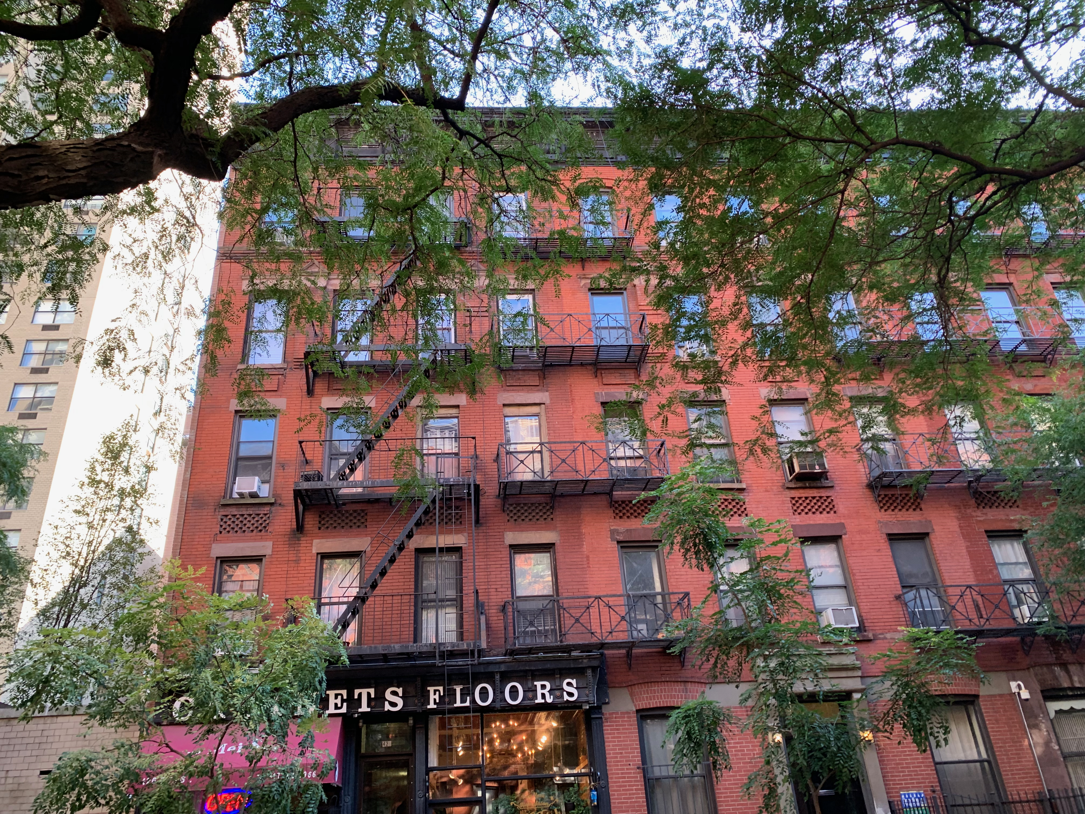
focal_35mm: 26
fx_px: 815
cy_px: 407
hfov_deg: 67.3
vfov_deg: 53.1
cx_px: 542
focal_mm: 4.25
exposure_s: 1/121
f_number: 1.8
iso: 64
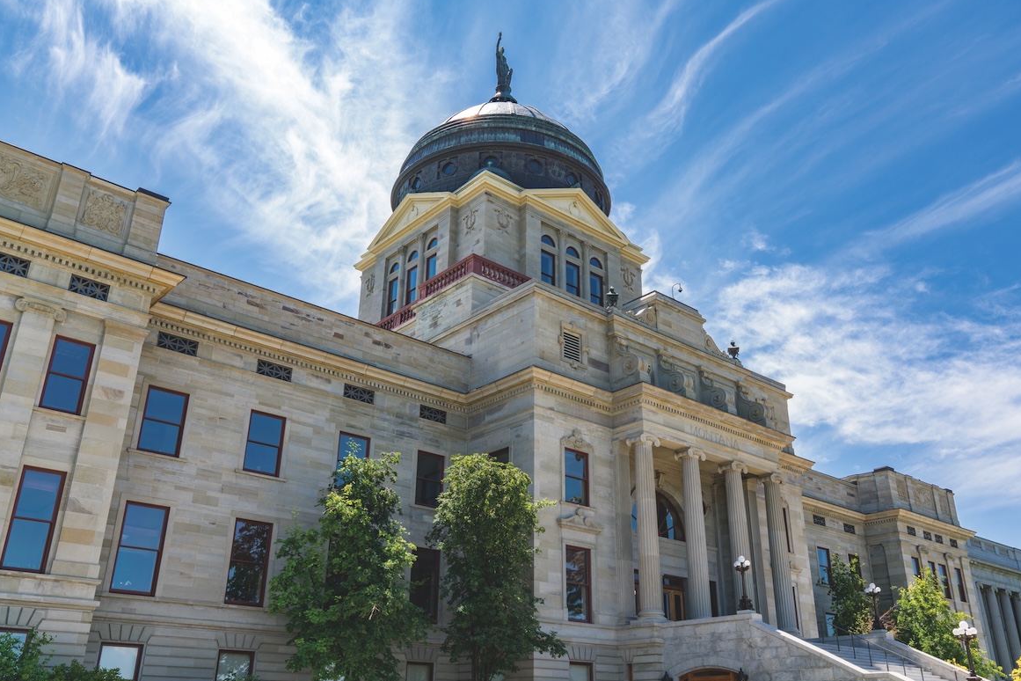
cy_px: 342
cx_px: 524
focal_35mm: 31
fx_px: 879
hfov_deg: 60.3
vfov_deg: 42.3
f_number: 11
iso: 200
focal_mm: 30
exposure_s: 1/100
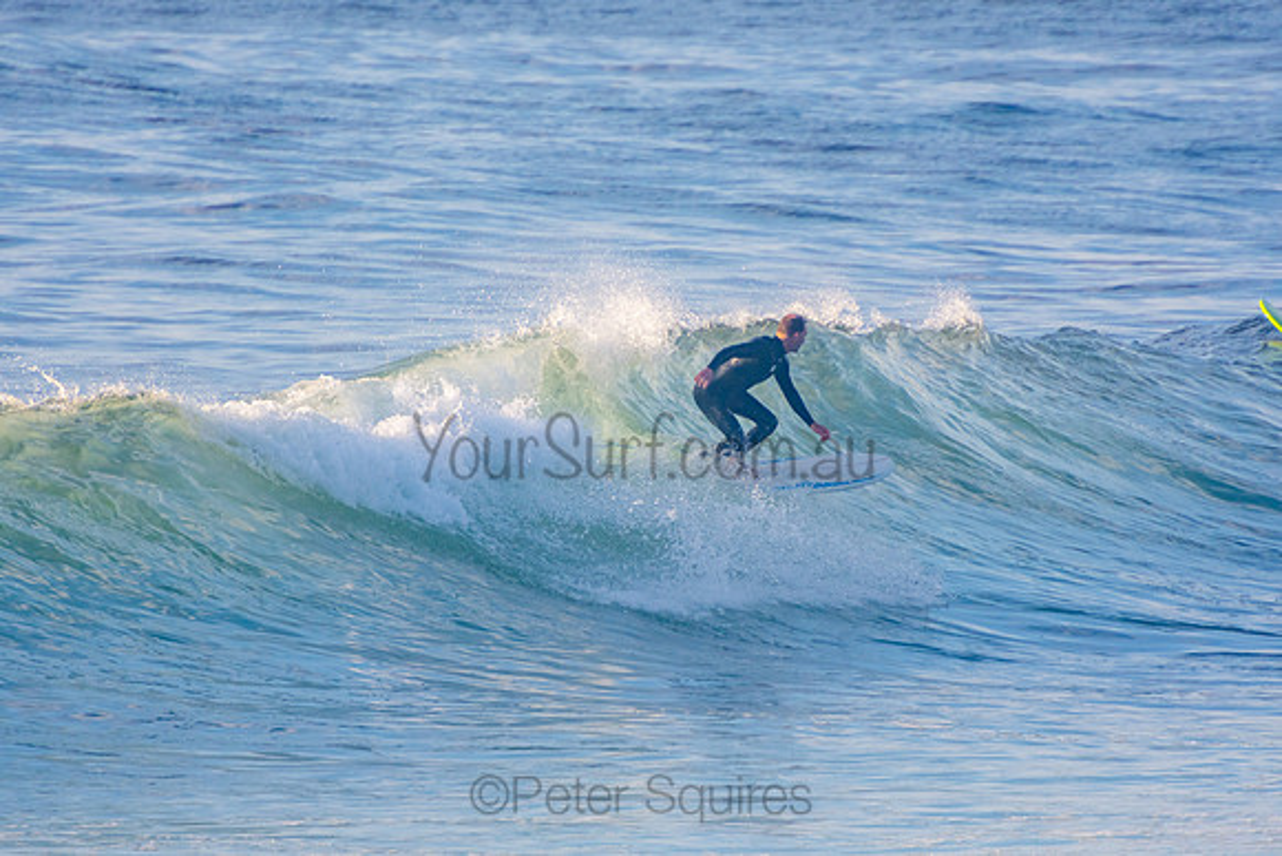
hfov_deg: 3.3
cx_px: 641
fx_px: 22131
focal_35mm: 621
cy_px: 428
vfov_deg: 2.2
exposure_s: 1/1250
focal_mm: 400
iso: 400
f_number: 5.6
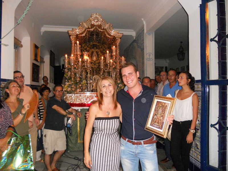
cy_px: 86
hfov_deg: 65.3
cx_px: 114
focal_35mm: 27
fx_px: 178
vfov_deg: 51.4
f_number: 3.2
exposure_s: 1/25
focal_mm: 4.9
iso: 500
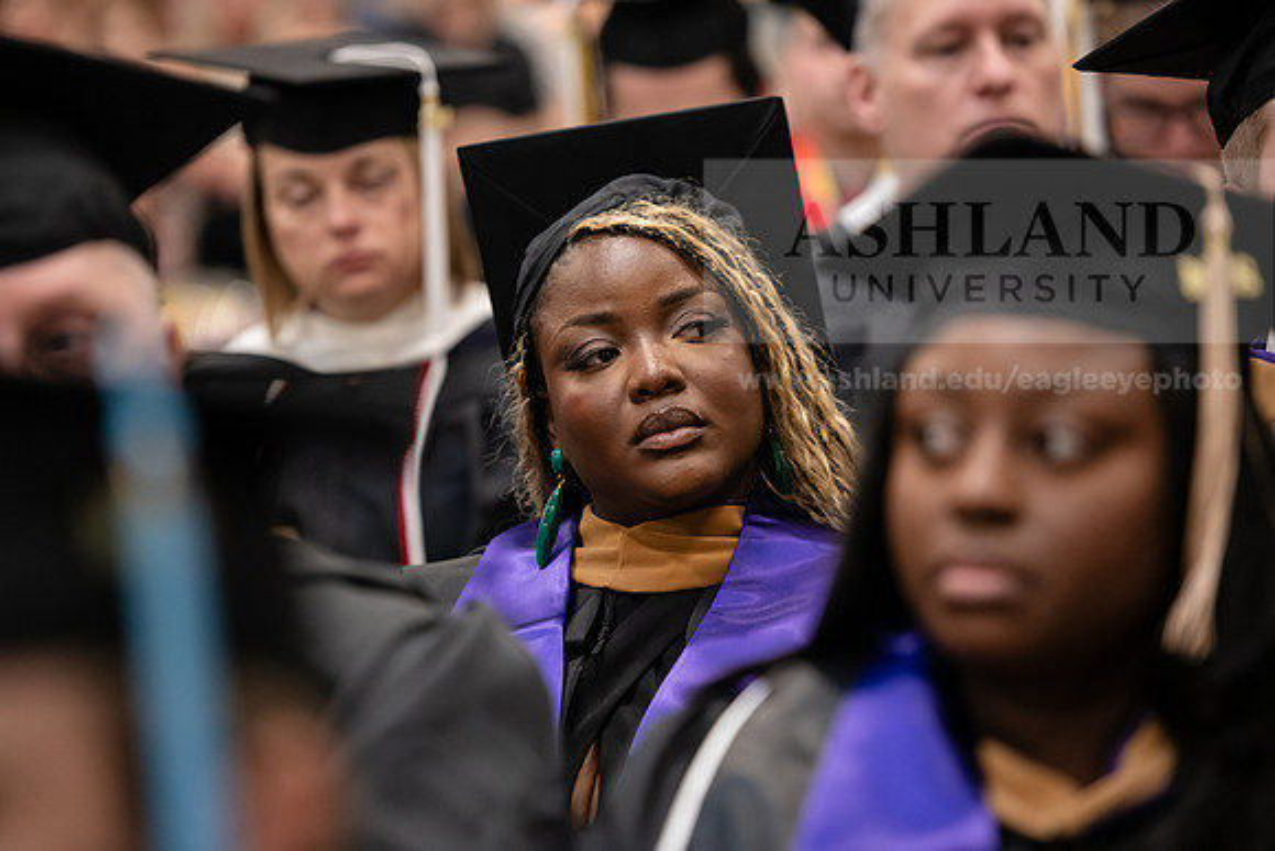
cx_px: 638
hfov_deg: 12.8
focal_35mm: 160
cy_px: 426
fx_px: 5668
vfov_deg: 8.6
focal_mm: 160
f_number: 3.2
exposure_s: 1/200
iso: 2500
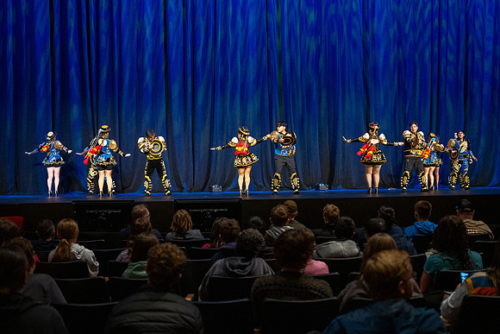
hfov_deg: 45.4
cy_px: 175
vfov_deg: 31.2
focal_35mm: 43
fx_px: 597
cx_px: 261
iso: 3200
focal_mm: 41
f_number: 2.8
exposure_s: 1/200
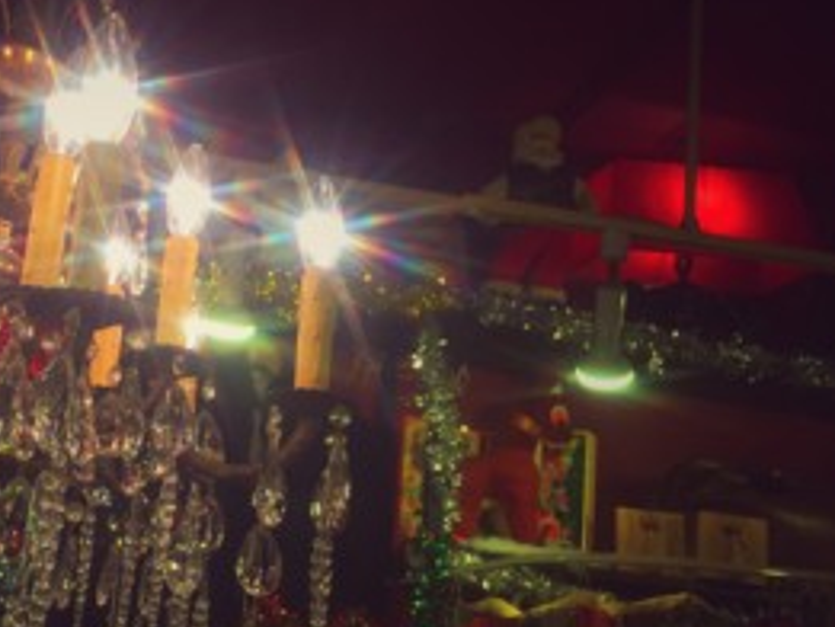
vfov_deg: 28.9
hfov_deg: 36.3
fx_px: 1207
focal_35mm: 50
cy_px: 416
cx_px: 118
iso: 40
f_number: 2.2
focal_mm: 4.15
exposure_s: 1/120
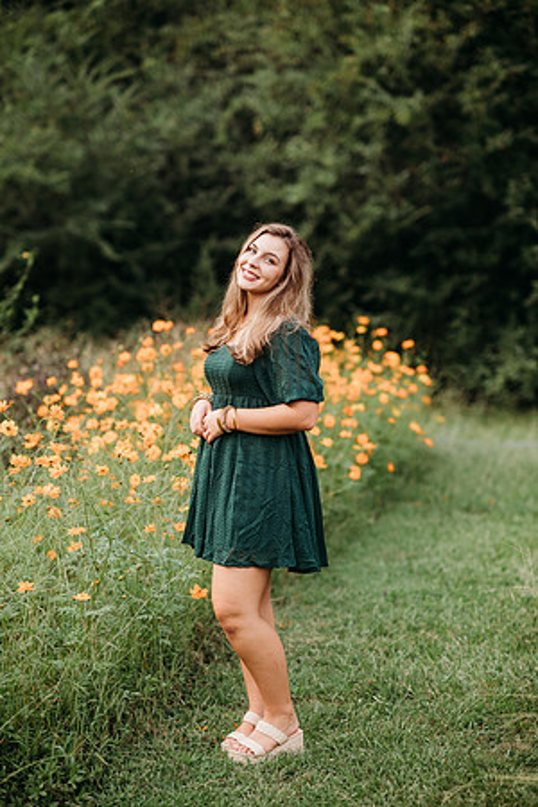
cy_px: 404
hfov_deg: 16.1
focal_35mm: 85
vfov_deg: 23.9
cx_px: 269
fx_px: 1905
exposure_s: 1/800
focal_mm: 85
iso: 100
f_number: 2.2
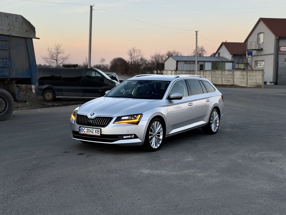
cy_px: 108
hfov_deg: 39.7
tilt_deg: -4.2
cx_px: 143
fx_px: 397
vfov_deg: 30.3
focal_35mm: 48
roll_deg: -1.0
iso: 64
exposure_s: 1/251
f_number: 1.78
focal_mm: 6.76
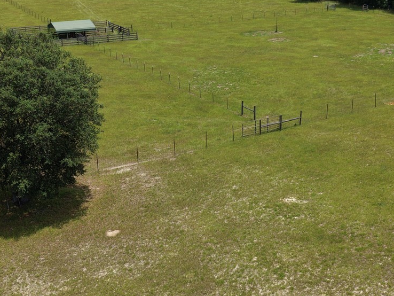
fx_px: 592
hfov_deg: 36.8
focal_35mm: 52
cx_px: 210
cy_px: 213
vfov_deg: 27.7
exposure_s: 1/400
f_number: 1.8
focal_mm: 8.67
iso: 100
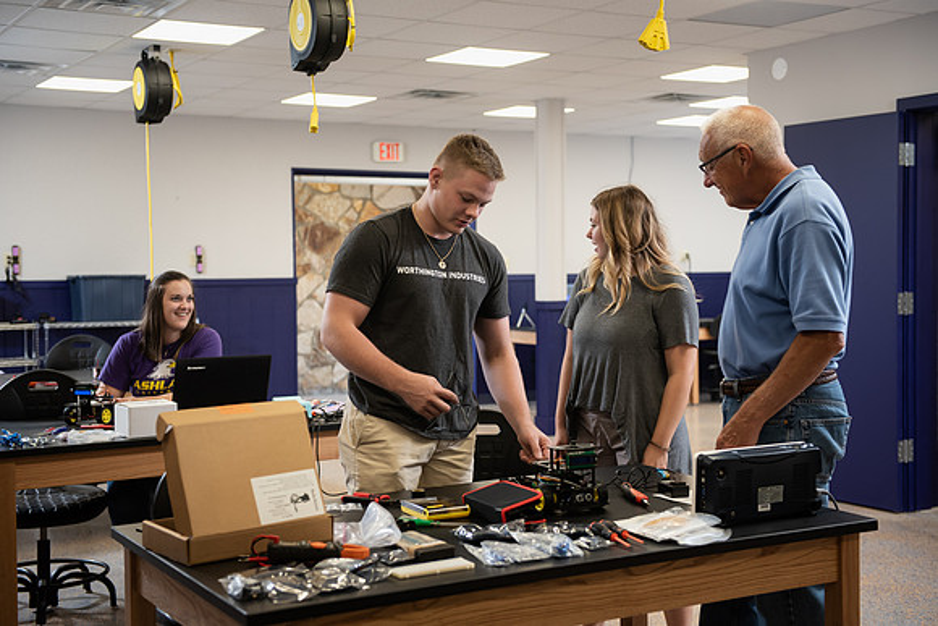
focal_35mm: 52
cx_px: 469
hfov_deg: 38.2
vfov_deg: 26.0
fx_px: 1355
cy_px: 313
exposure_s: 1/200
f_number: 3.5
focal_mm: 52
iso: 800
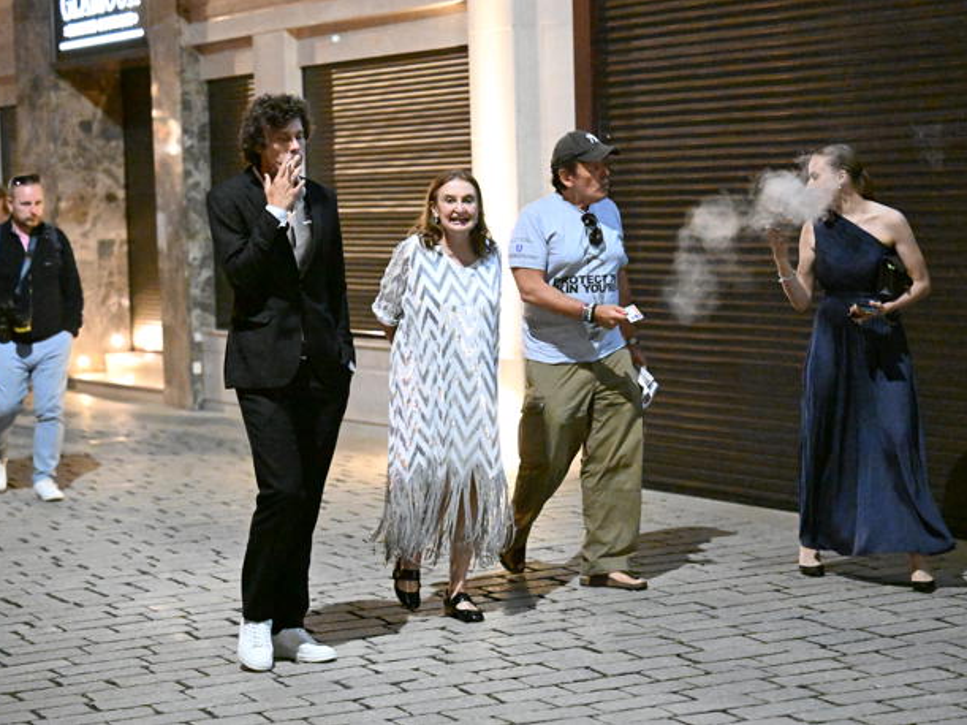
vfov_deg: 16.8
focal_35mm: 88
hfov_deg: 22.3
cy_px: 362
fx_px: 2458
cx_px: 503
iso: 40000
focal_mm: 81
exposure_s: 1/250
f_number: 2.8
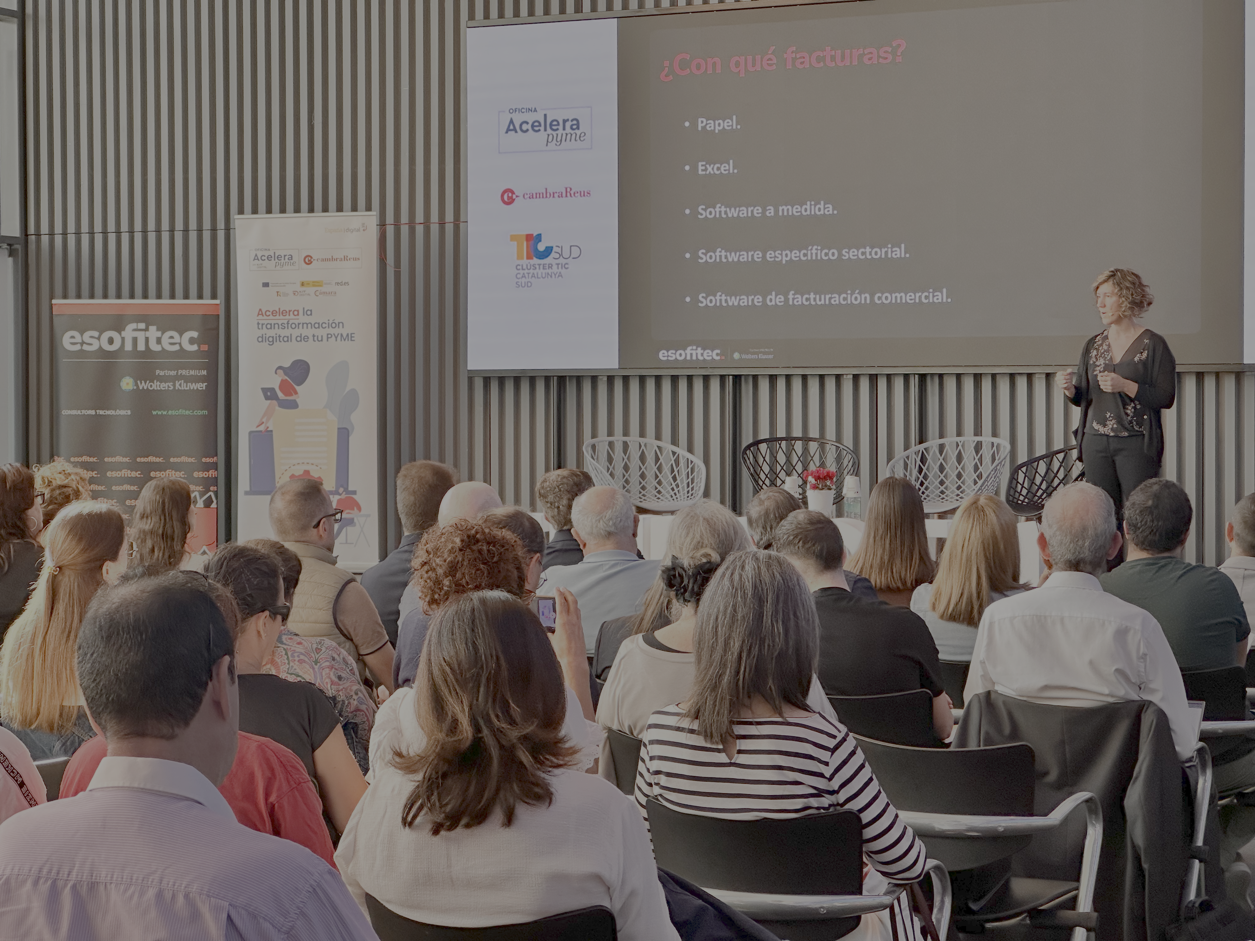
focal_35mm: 77
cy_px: 470
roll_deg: -0.2
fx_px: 2792
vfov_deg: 19.1
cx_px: 628
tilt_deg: -1.3
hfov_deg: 25.3
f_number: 2.8
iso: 200
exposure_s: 1/100
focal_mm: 9
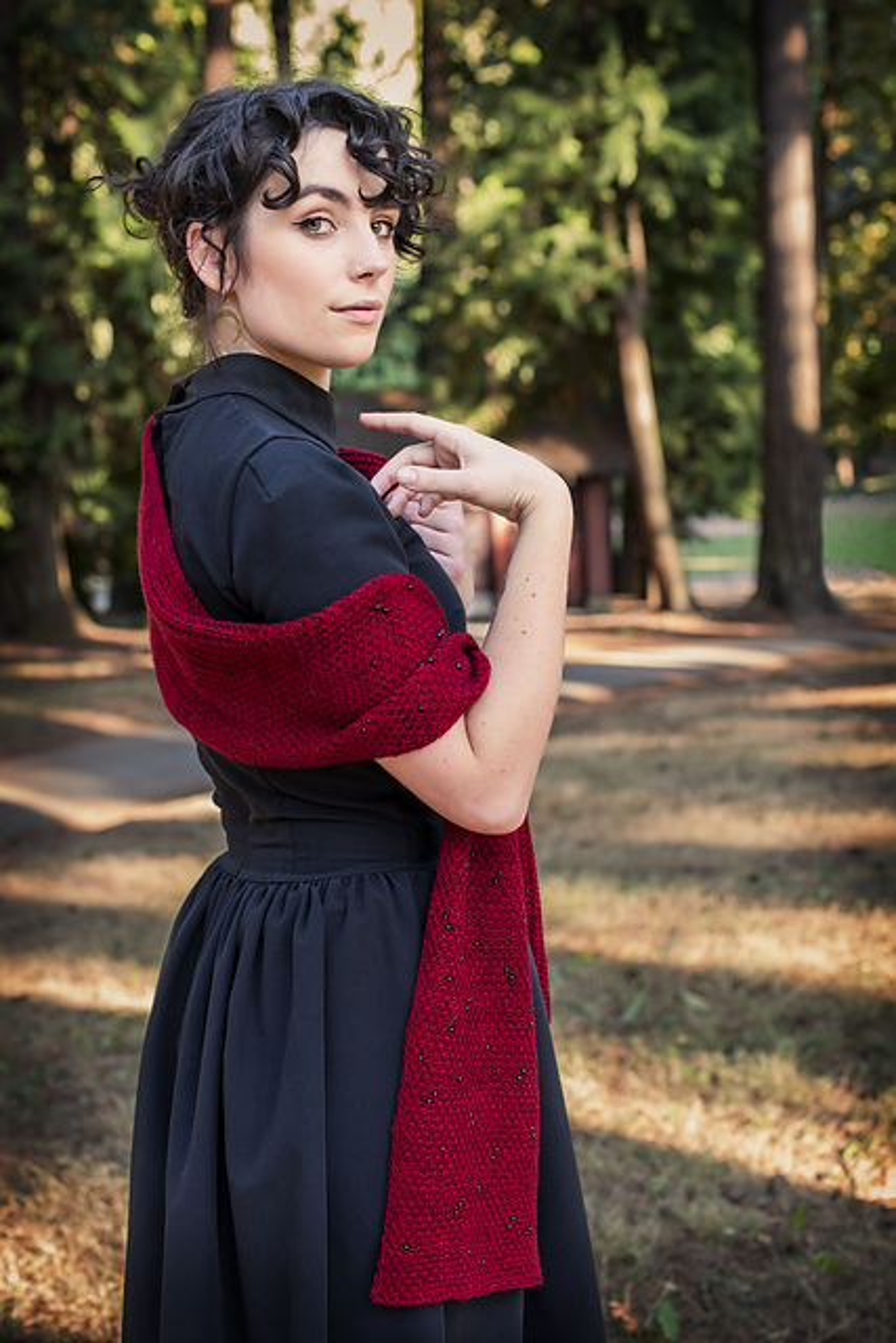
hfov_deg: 27.0
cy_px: 672
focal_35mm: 50
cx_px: 448
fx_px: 1866
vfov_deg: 39.6
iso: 640
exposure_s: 1/50
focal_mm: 50
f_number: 4.5
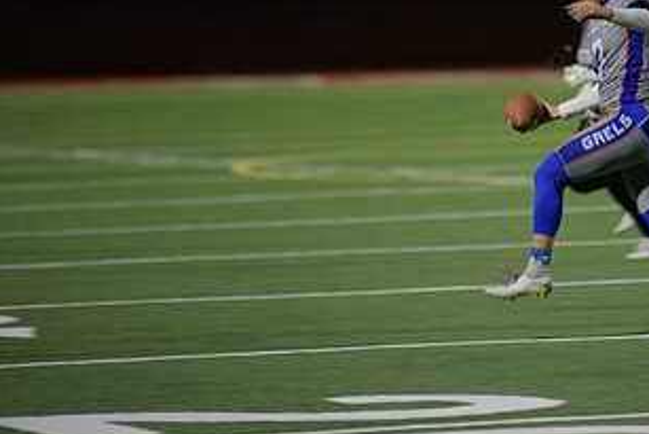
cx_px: 541
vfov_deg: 3.6
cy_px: 166
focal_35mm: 378
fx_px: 6817
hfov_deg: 5.4
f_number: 2.8
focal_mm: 200
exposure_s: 1/200
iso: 560
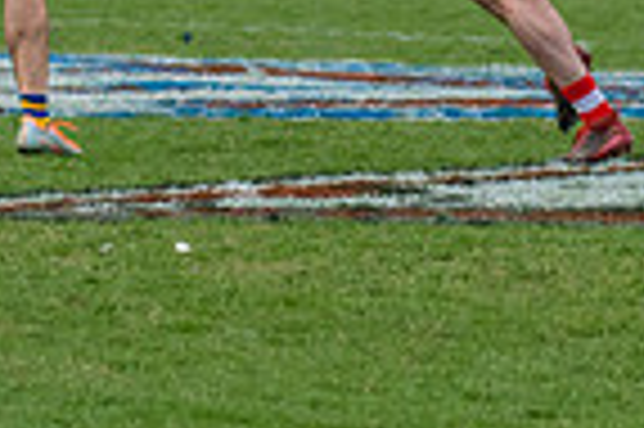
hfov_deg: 2.1
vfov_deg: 1.4
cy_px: -290
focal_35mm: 1000
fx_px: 17868
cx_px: -161
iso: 800
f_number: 5
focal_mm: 180
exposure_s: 1/1600
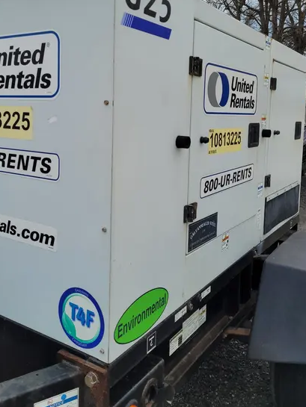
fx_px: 412
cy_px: 153
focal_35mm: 35
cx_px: 125
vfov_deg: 52.1
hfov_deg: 40.6
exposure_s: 1/1977
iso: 40
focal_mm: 5.4
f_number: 1.8
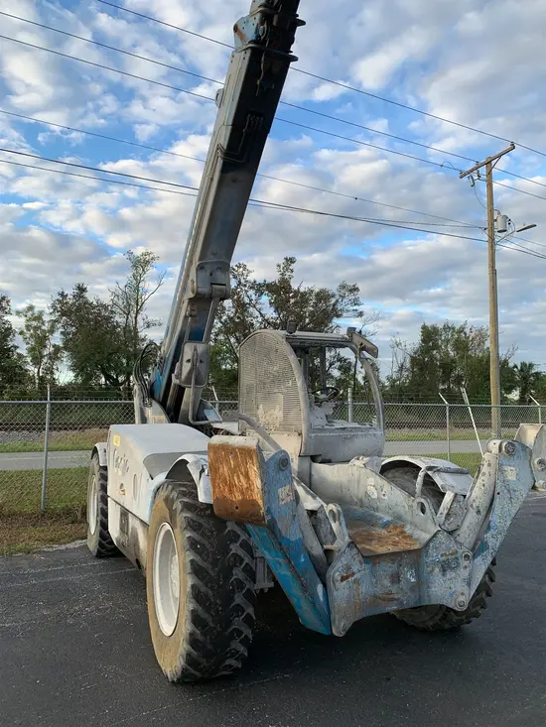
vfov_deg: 67.3
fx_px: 547
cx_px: 273
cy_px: 364
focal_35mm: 26
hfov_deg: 53.1
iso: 25
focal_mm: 4.25
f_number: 1.8
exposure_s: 1/488
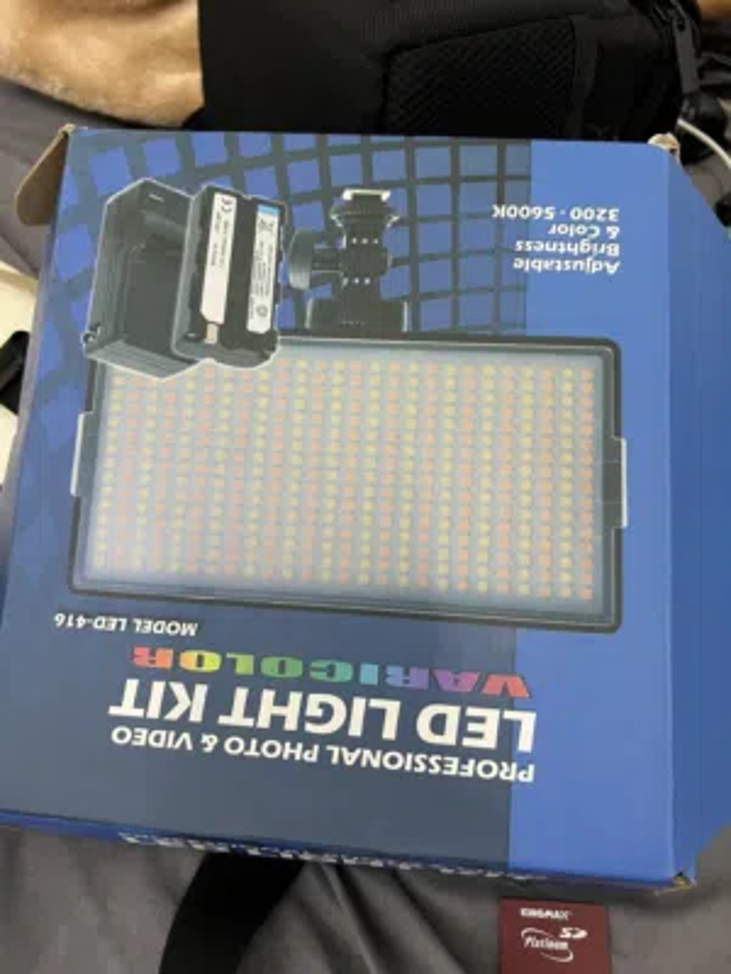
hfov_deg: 53.1
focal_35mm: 26
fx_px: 732
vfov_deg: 67.3
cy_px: 487
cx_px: 366
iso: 500
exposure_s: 1/50
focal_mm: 5.7
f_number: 1.5
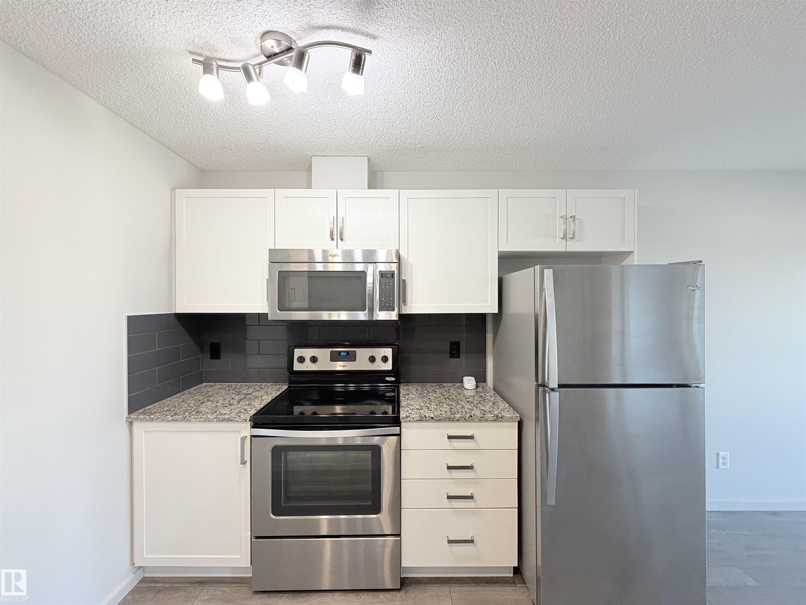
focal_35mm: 14
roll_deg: -0.1
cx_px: 403
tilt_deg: -0.3
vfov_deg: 85.7
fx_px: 326
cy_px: 302
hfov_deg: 102.1
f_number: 2.2
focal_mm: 2.22
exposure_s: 1/120
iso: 250
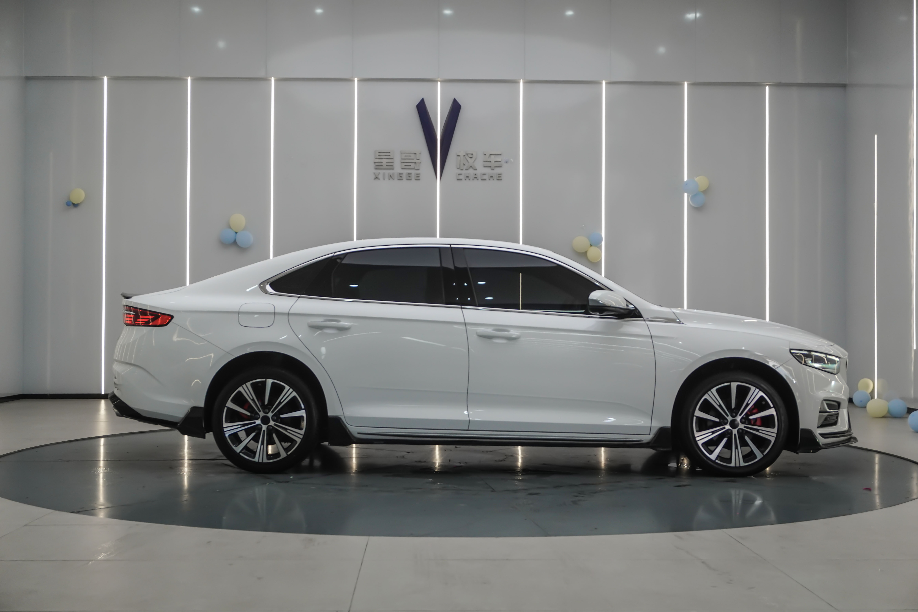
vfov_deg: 30.8
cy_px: 306
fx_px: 1109
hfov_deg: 45.0
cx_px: 459
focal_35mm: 44
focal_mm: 29
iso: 800
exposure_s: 1/125
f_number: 6.3
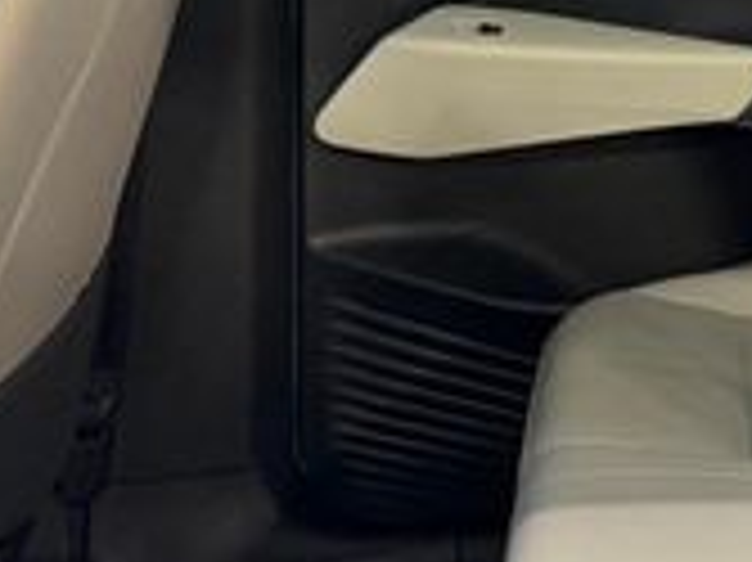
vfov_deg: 15.9
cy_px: 58
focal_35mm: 92
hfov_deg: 18.5
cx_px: 1171
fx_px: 1997
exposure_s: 1/60
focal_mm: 6.76
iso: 400
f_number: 1.78
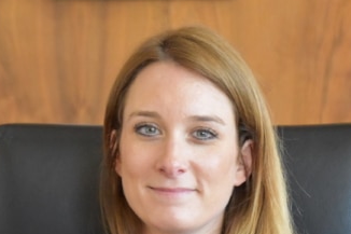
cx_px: 121
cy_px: 198
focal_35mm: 207
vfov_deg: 6.6
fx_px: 2016
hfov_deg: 9.9
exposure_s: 1/250
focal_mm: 75
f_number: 5
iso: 6400
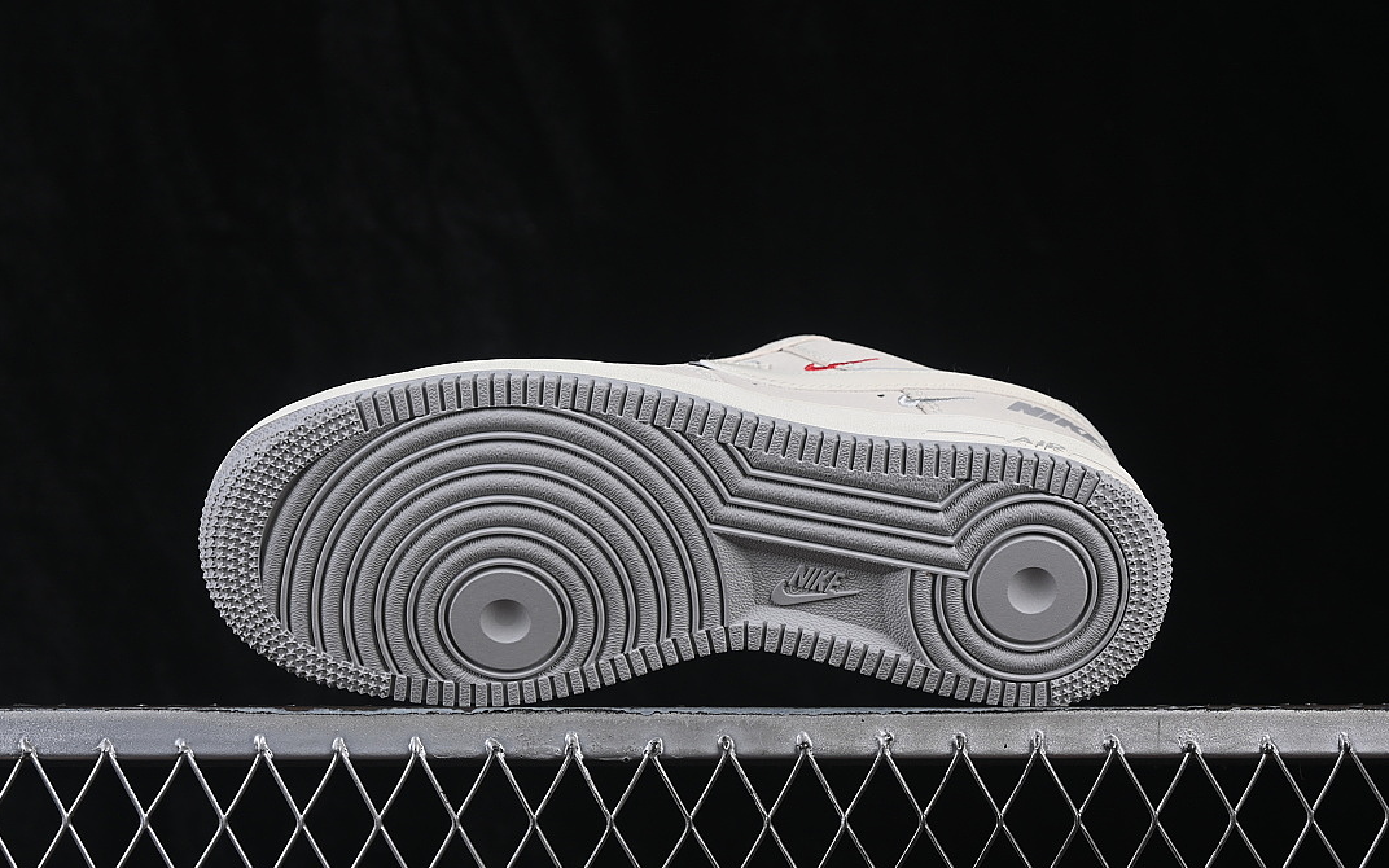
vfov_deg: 16.9
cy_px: 415
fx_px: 2915
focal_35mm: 77
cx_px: 694
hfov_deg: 26.8
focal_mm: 50
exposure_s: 1/80
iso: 160
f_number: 8
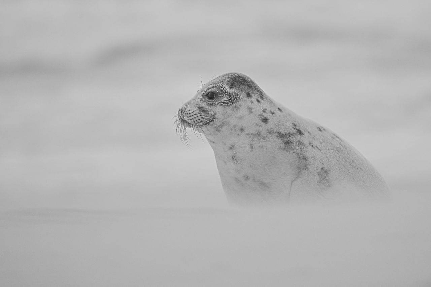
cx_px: 216
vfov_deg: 2.7
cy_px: 144
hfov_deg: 4.1
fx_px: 5985
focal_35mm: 500
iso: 320
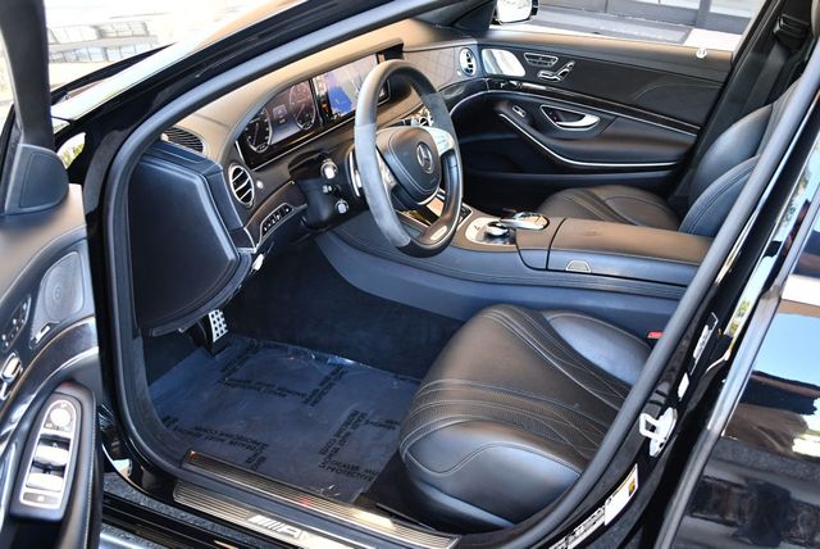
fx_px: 821
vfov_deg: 36.9
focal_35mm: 36
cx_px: 410
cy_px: 274
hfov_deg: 53.1
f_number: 3.5
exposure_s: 1/125
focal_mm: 18
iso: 900
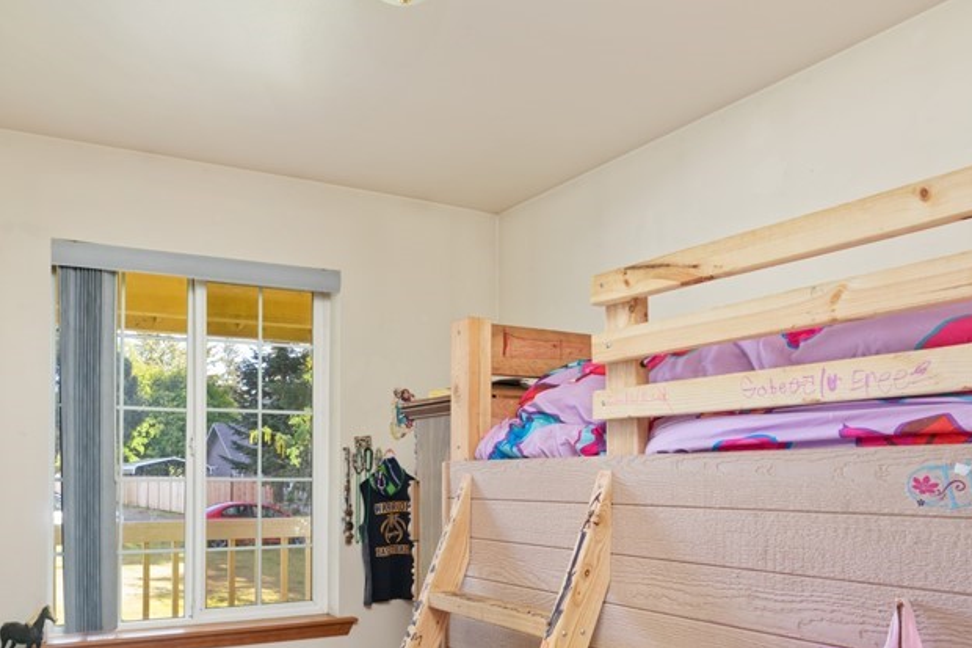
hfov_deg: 64.3
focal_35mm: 28
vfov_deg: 45.2
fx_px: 756
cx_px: 347
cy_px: 465
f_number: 8
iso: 320
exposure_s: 1/1.25
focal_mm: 16
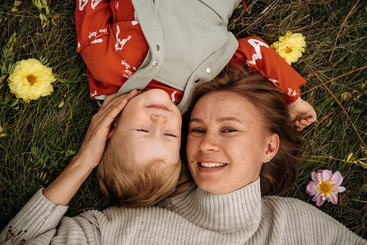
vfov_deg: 27.0
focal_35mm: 50
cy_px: 122
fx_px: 510
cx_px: 184
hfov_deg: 39.6
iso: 160
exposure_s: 1/2000
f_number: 2.5
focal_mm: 33
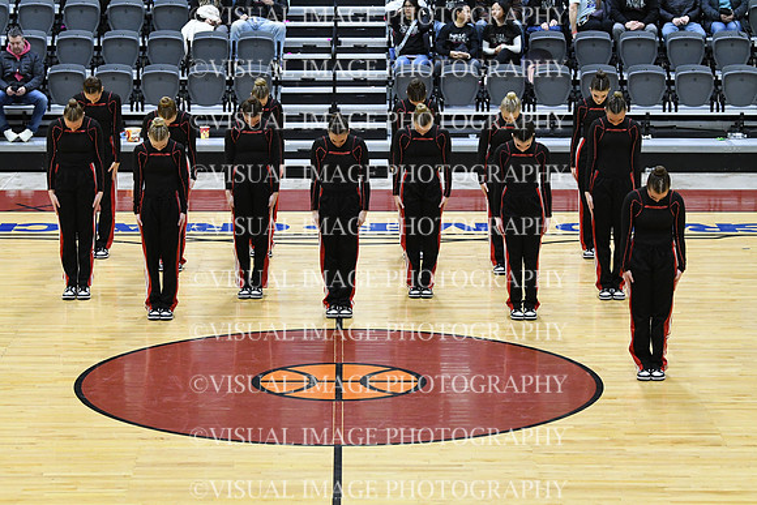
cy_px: 252
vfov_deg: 11.2
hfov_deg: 16.6
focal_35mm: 123
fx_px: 2587
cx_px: 378
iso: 4000
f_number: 4
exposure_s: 1/250
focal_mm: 82
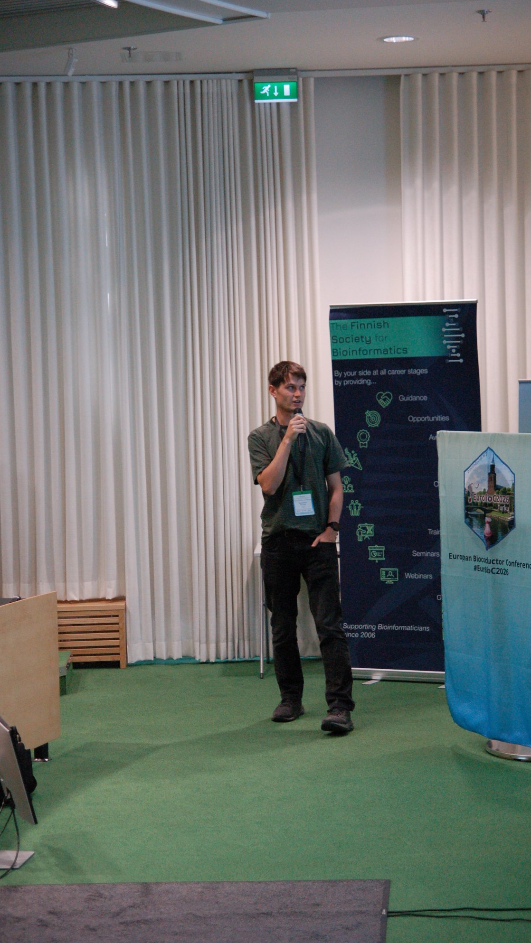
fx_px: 1977
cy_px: 469
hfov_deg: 15.3
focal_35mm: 79
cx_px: 300
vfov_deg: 26.8
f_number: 2.8
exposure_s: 1/125
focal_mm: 50
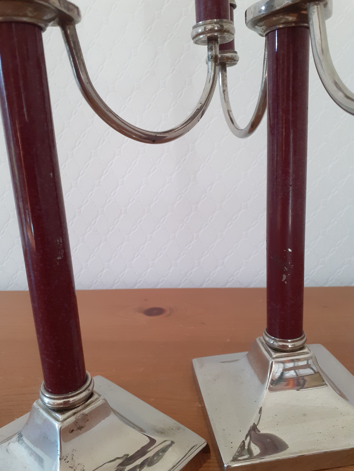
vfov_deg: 65.3
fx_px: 368
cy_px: 236
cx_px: 177
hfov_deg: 51.4
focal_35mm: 27
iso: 200
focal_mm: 3.6
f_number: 1.9
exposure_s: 1/60
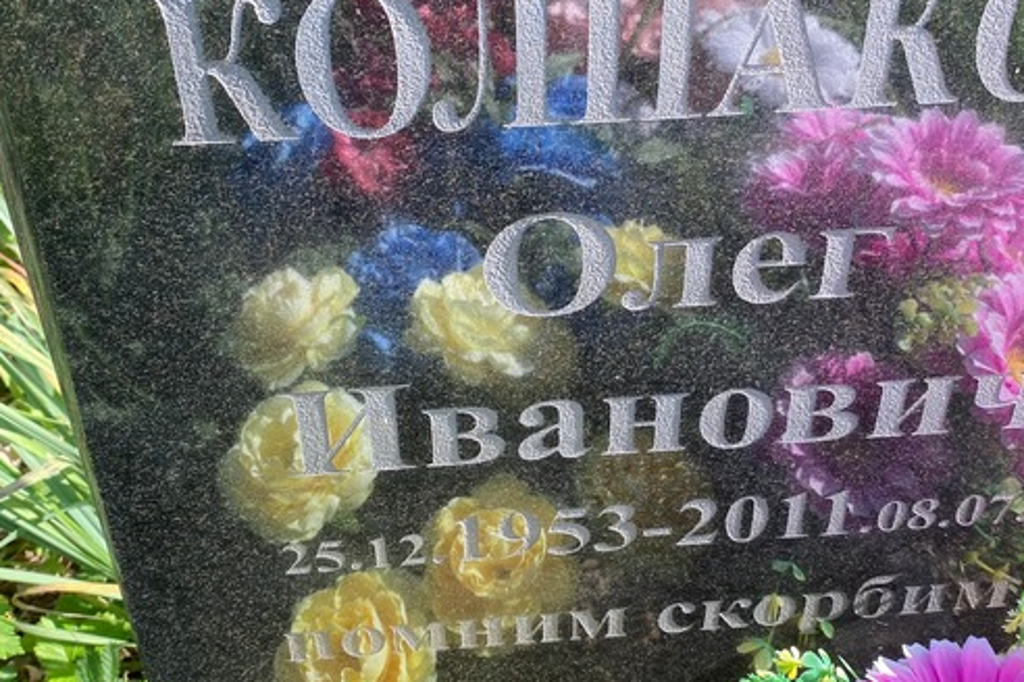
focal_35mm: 44
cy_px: 266
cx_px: 518
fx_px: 1251
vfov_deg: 30.4
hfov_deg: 44.5
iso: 32
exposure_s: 1/333
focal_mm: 4.25
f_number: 1.8
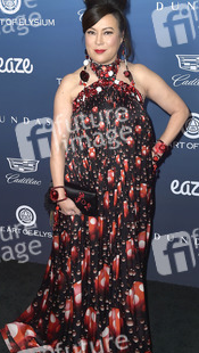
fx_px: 505
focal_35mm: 54
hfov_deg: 22.3
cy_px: 191
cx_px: 107
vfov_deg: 38.4
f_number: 5.6
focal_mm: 40
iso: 250
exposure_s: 1/250
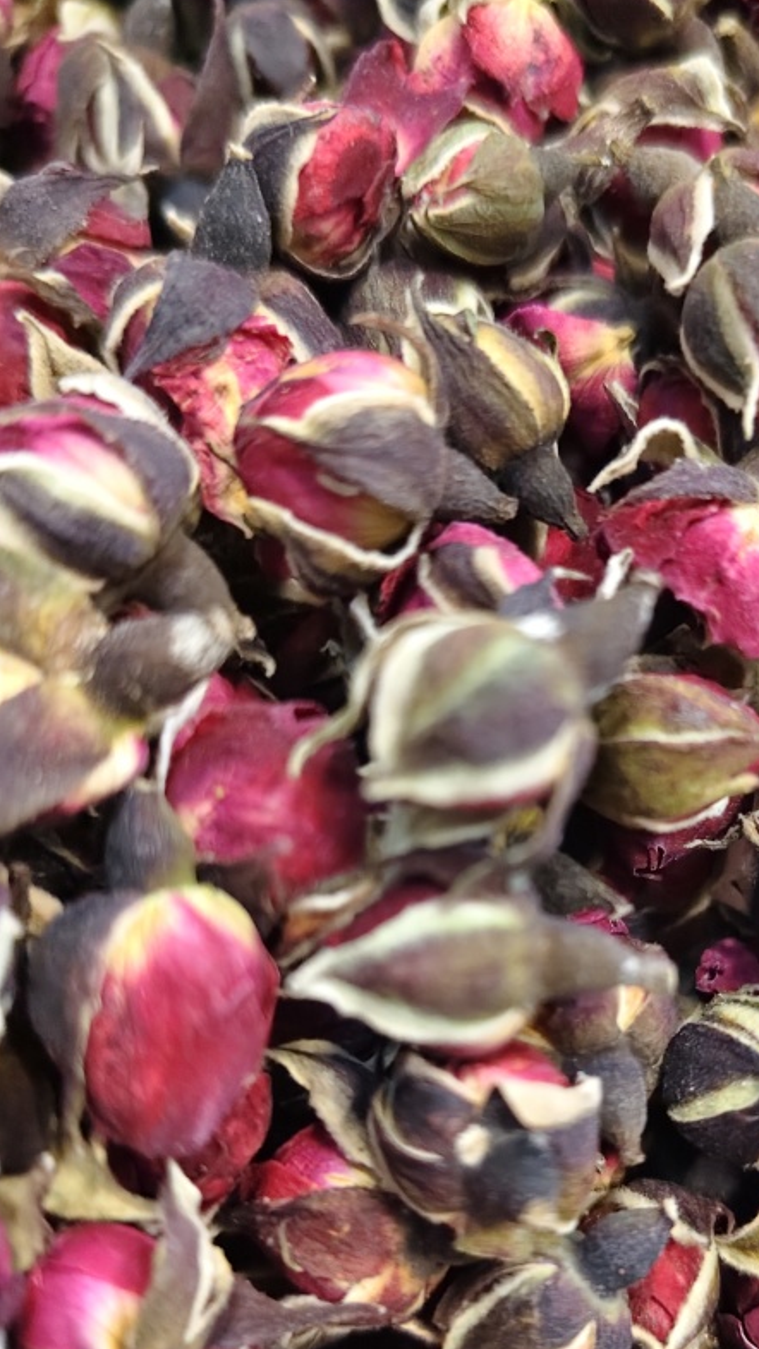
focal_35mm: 34
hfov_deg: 34.0
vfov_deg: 57.5
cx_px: 563
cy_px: 825
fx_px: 1217
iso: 1549
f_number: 1.88
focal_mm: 5.56
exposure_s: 1/100
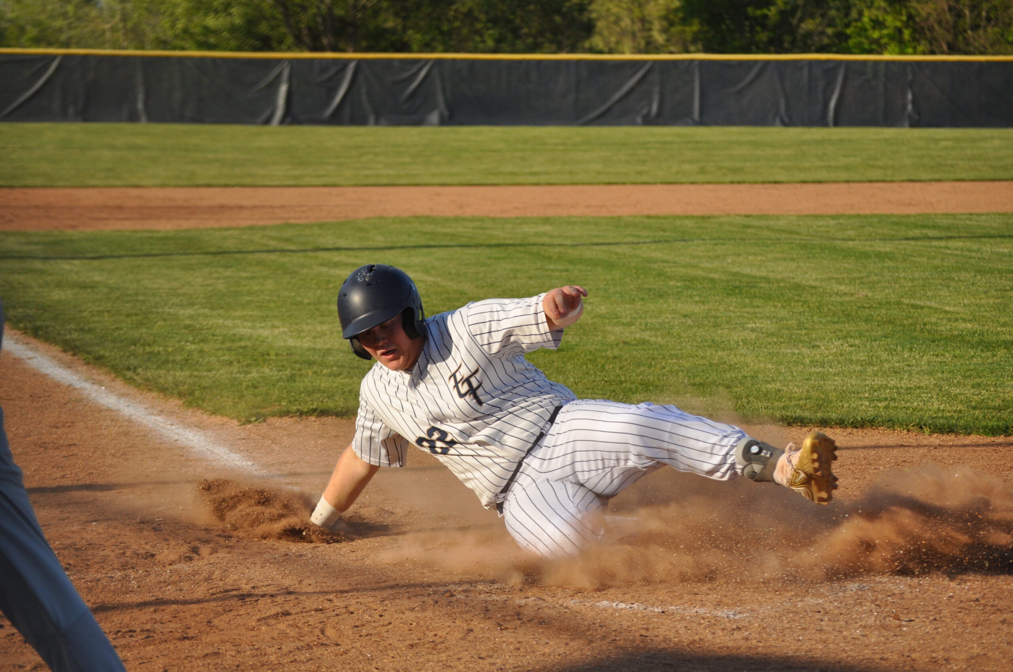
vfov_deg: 8.9
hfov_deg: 13.4
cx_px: 506
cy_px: 336
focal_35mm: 153
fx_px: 4300
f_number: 6.3
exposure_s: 1/1600
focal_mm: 102
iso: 400
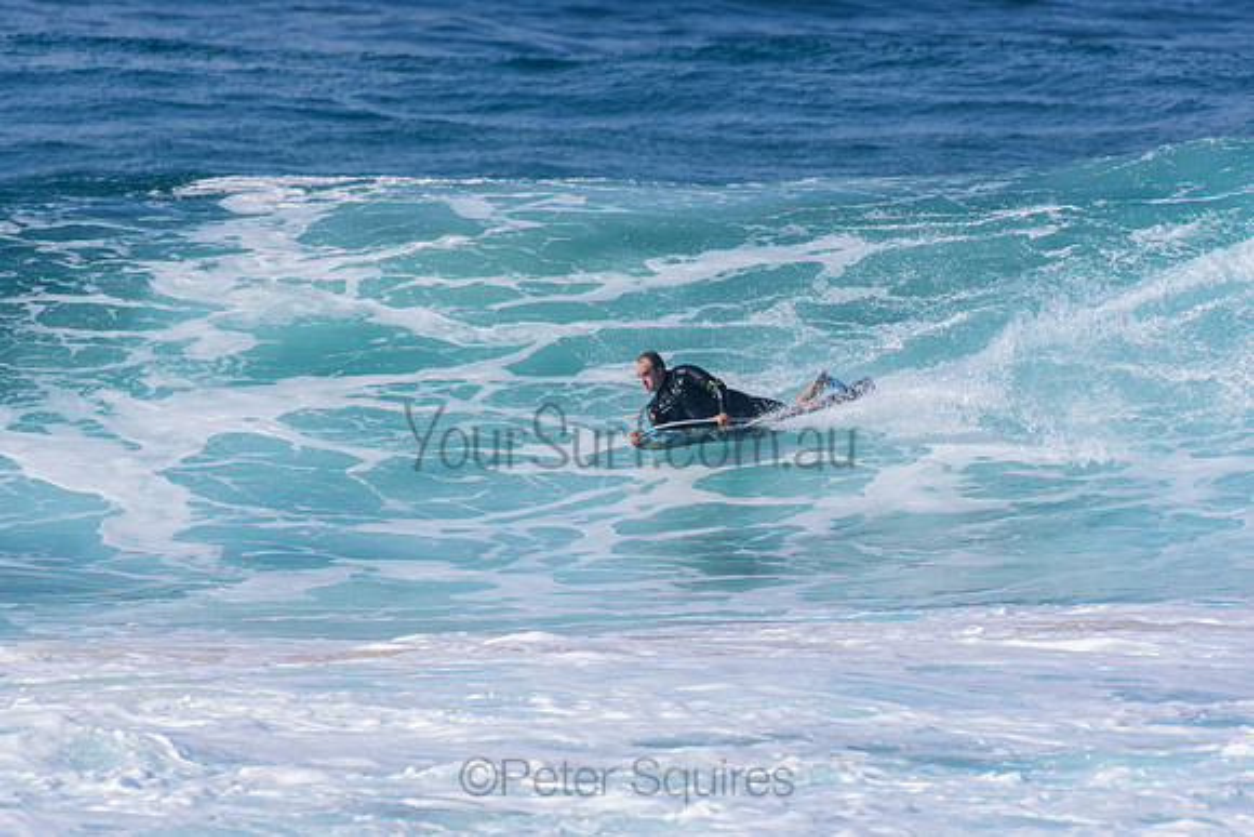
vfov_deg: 1.8
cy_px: 418
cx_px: 627
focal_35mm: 750
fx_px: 26130
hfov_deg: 2.7
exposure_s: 1/2000
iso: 220
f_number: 5.6
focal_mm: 500
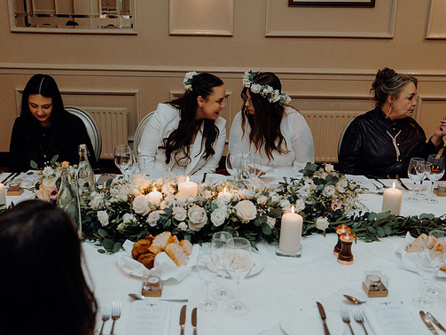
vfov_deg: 35.2
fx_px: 529
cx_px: 213
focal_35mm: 41
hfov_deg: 45.7
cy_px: 168
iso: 2500
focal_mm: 37
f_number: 3.5
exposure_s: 1/160
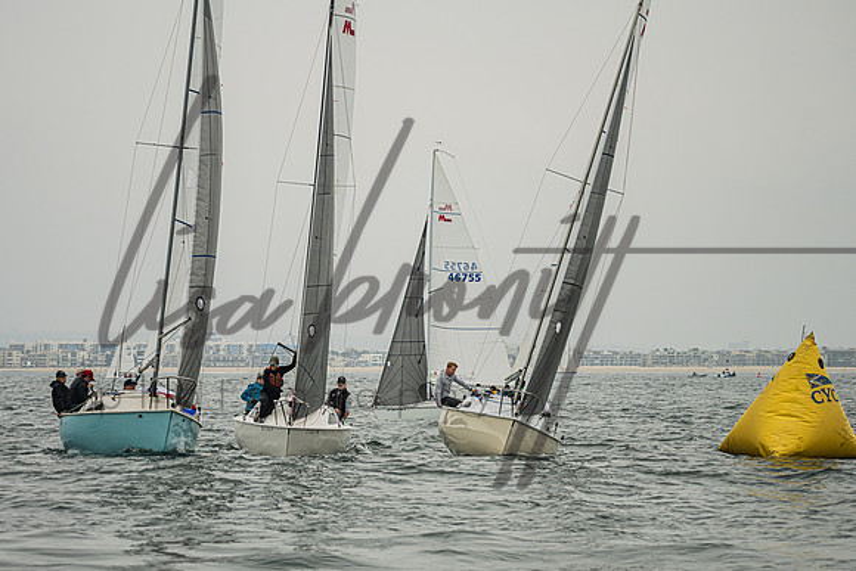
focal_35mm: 133
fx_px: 3163
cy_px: 324
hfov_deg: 15.4
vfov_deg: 10.3
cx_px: 375
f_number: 4.5
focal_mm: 105
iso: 180
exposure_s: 1/4000
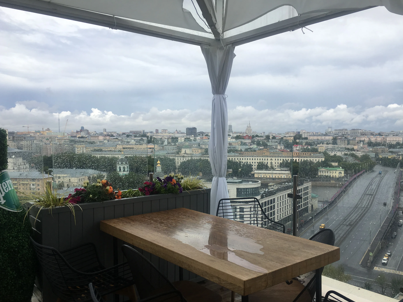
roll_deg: +0.2
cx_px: 207
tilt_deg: -3.6
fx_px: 373
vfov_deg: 44.1
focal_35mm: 32
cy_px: 160
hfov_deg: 56.8
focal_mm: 4.15
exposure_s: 1/1832
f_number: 2.2
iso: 25
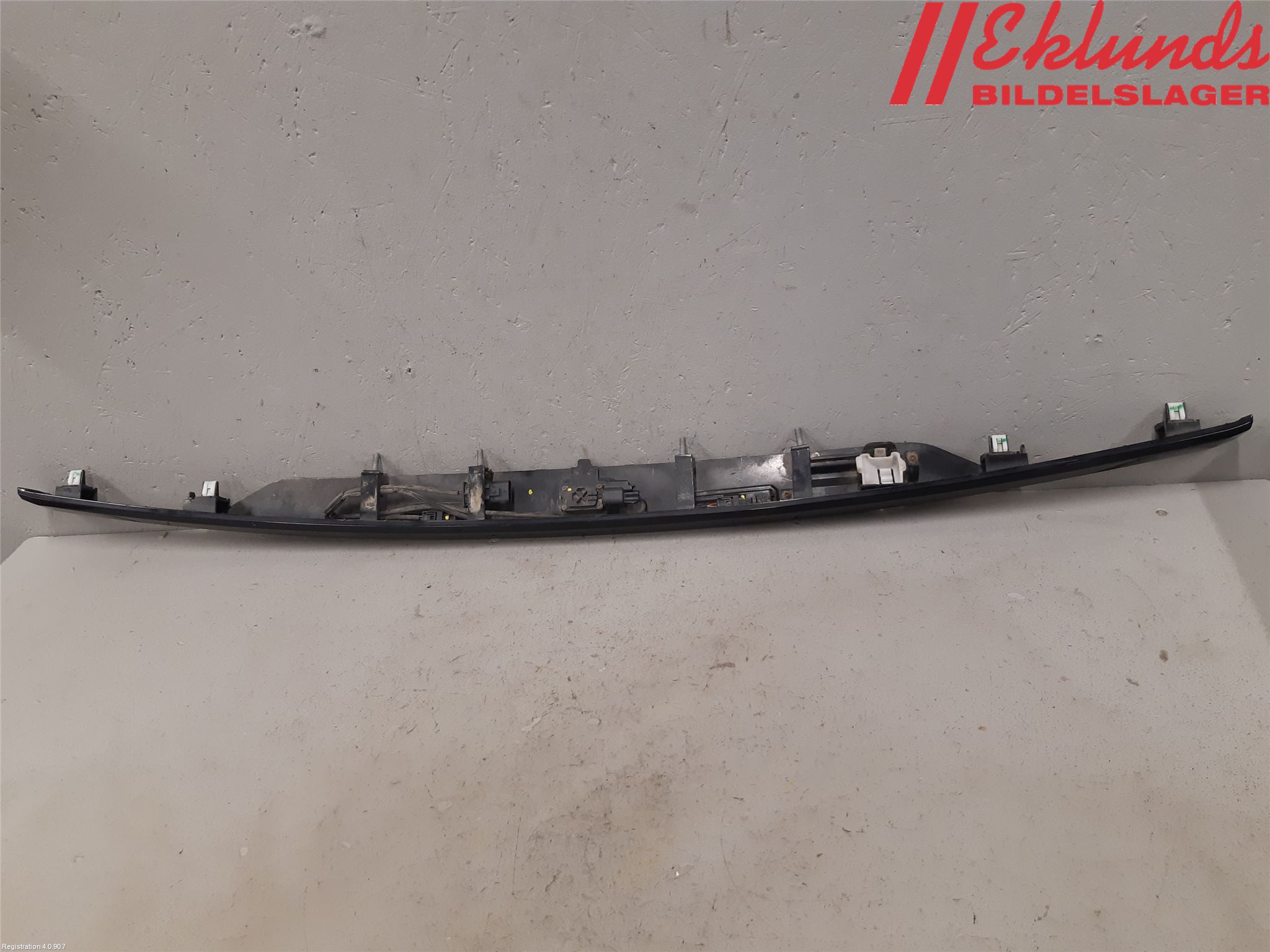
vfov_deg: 53.1
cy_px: 476
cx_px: 635
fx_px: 954
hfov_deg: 67.3
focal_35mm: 26
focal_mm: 3.93
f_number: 1.7
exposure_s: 1/50
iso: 125
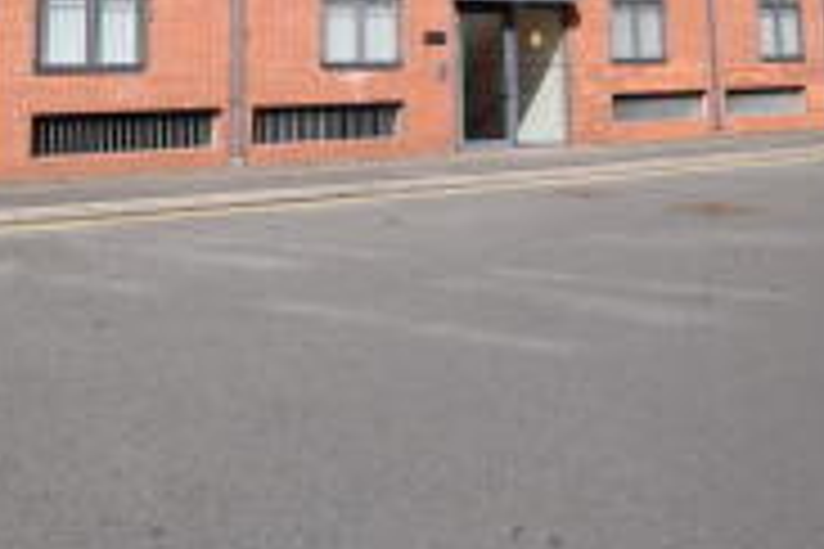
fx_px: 893
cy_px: -56
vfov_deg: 30.5
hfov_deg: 49.5
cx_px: 437
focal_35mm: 39
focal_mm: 10
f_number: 9
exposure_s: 1/320
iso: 200
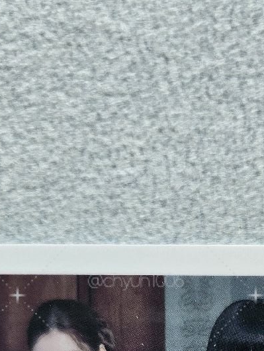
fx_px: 844
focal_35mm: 83
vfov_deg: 21.4
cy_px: 453
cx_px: 255
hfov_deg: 17.4
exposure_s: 1/52
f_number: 1.7
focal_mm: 6.3
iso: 80
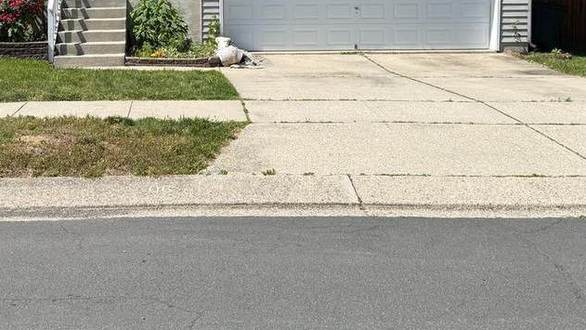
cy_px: 19
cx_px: 207
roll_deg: +0.4
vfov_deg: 22.0
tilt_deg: -2.5
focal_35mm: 53
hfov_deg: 38.8
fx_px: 824
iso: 80
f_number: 1.78
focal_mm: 6.76
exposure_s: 1/5319
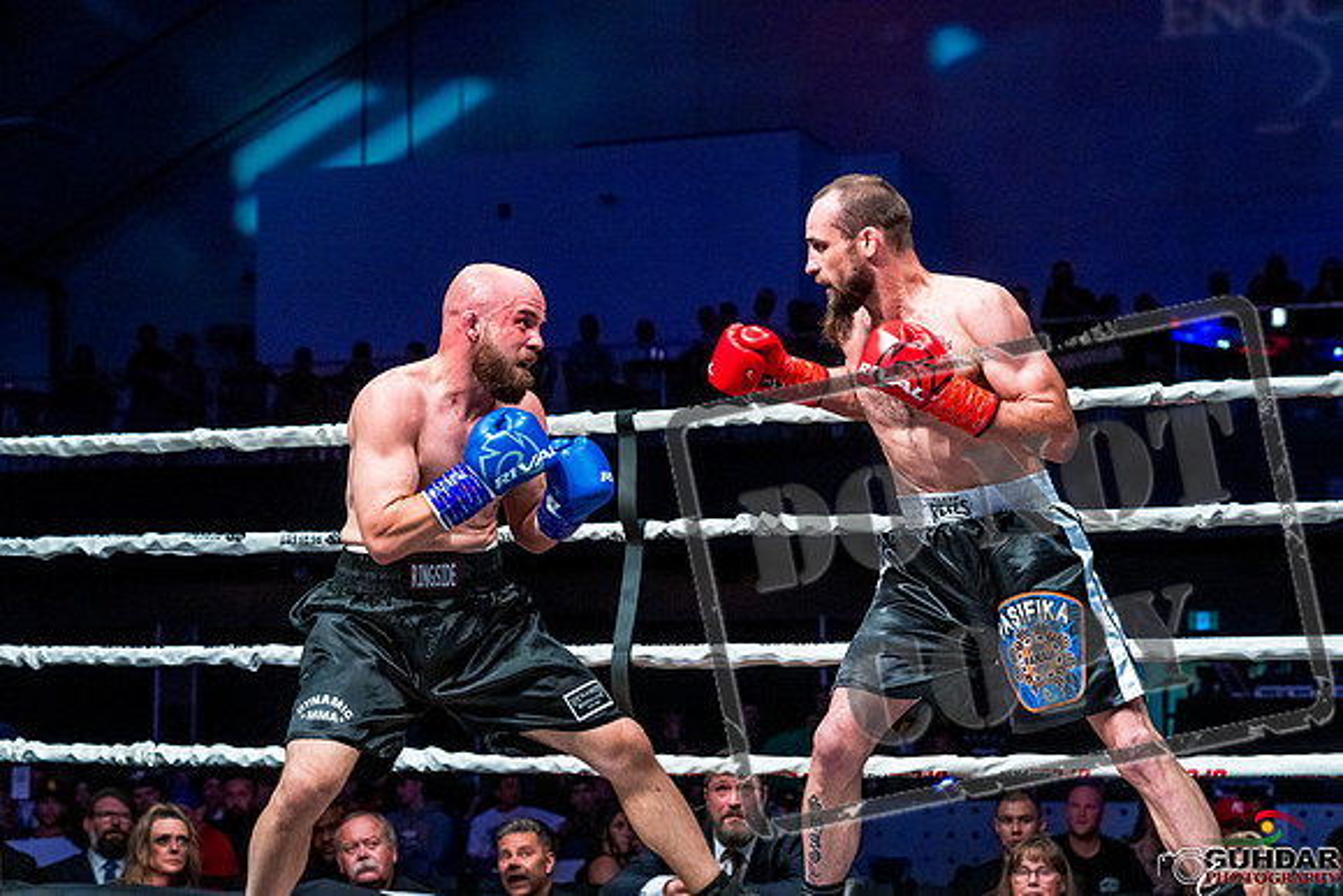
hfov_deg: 28.8
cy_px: 448
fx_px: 2612
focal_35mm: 70
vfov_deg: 19.5
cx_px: 672
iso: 4000
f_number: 4
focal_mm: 70
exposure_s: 1/1000
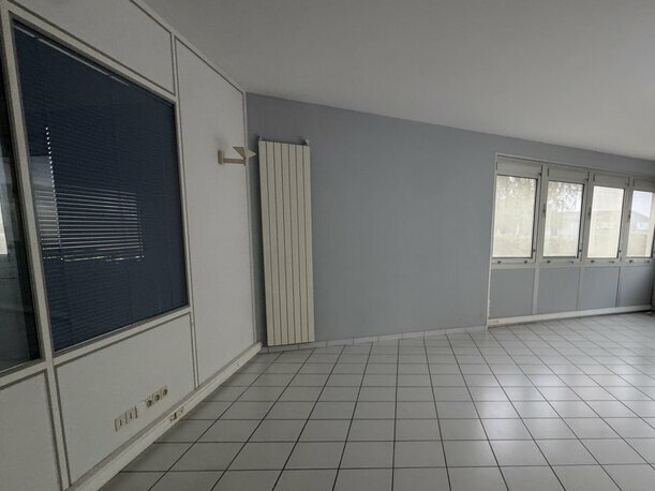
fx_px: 416
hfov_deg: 74.0
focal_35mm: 22
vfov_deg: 60.5
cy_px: 298
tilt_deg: -8.5
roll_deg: -1.9
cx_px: 437
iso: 250
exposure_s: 1/72
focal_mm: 2.22
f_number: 2.2
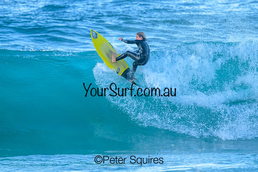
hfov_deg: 2.2
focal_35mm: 953
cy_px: 70
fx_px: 6829
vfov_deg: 1.4
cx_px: 154
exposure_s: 1/1600
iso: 2000
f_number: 6.3
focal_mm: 800
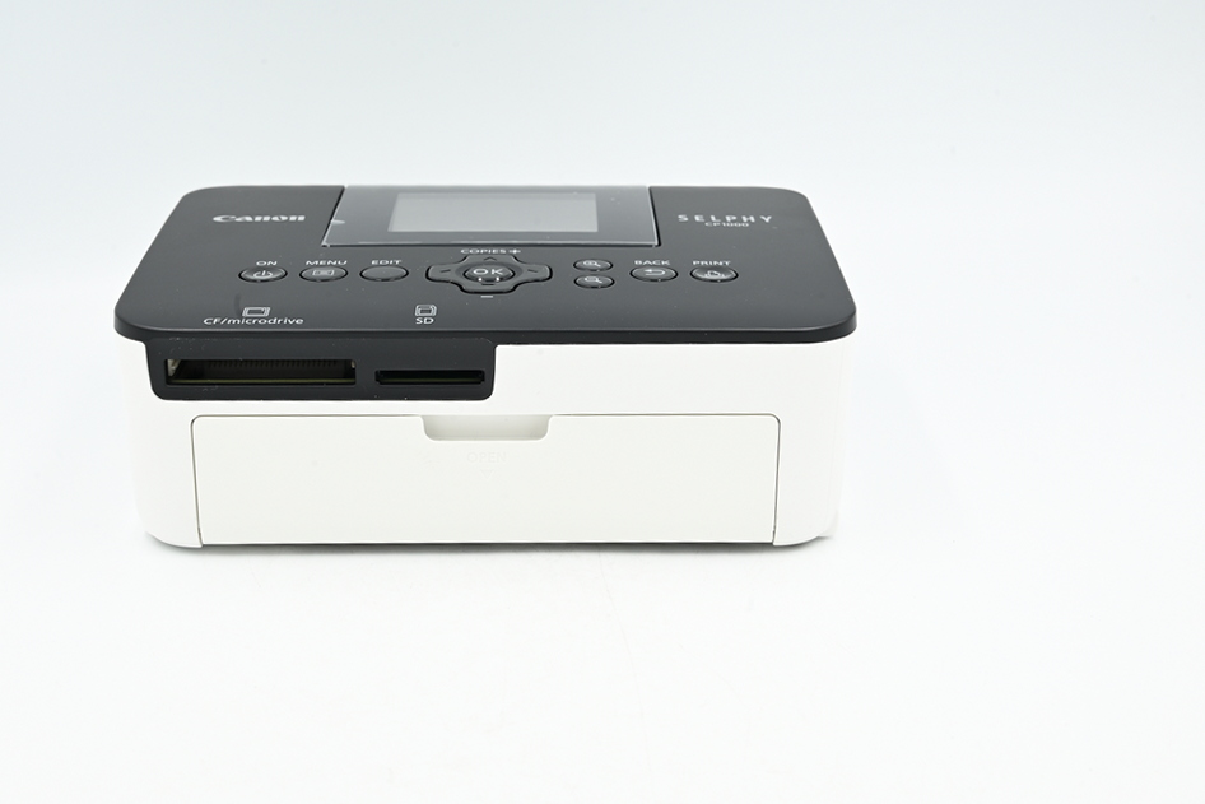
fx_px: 1975
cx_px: 602
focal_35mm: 59
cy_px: 402
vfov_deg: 23.0
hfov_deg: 33.9
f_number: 14
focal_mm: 59
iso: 160
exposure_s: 1/20
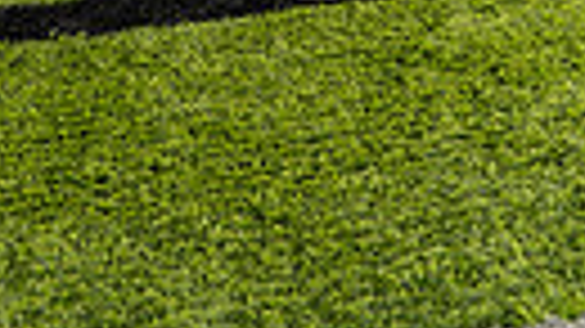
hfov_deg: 19.4
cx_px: 94
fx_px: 1690
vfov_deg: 9.0
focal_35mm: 109
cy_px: -647
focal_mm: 30
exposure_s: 1/250
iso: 250
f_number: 7.1
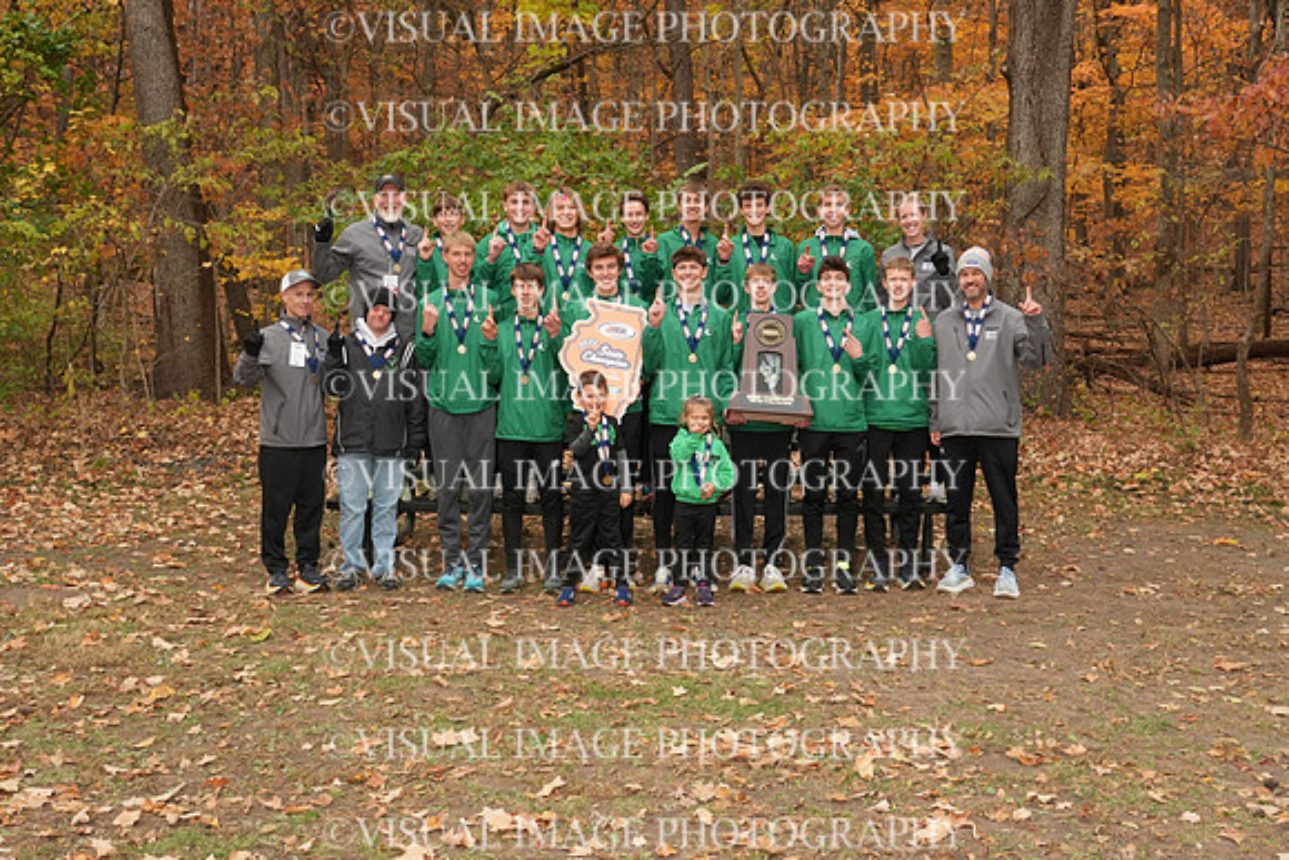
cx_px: 644
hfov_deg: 47.9
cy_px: 430
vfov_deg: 33.0
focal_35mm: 40
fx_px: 1450
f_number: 11
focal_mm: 27
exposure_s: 1/125
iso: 800
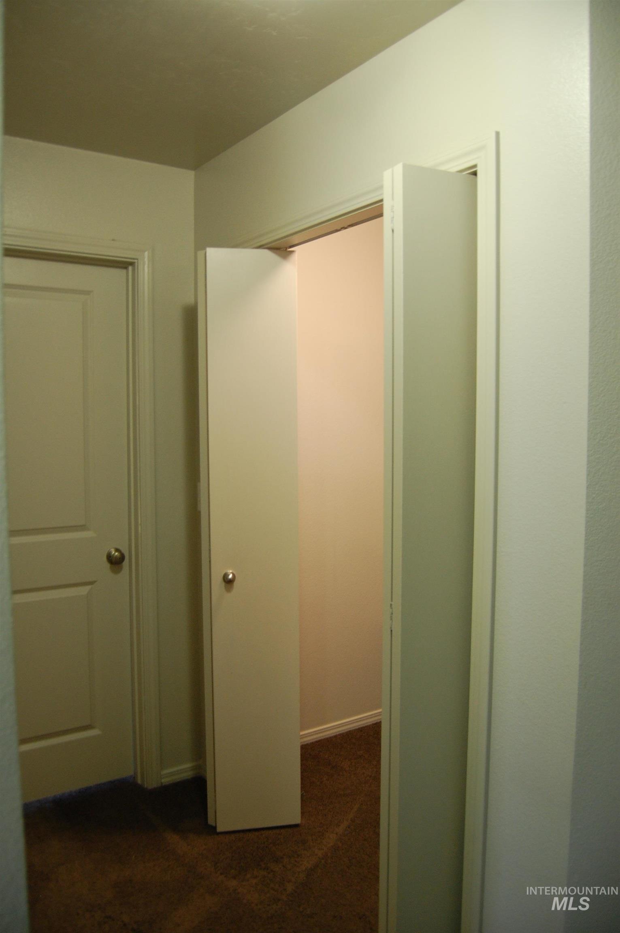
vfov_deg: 67.4
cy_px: 466
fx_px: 699
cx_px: 310
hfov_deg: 47.8
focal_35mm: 27
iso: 720
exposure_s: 1/30
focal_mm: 18
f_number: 3.5
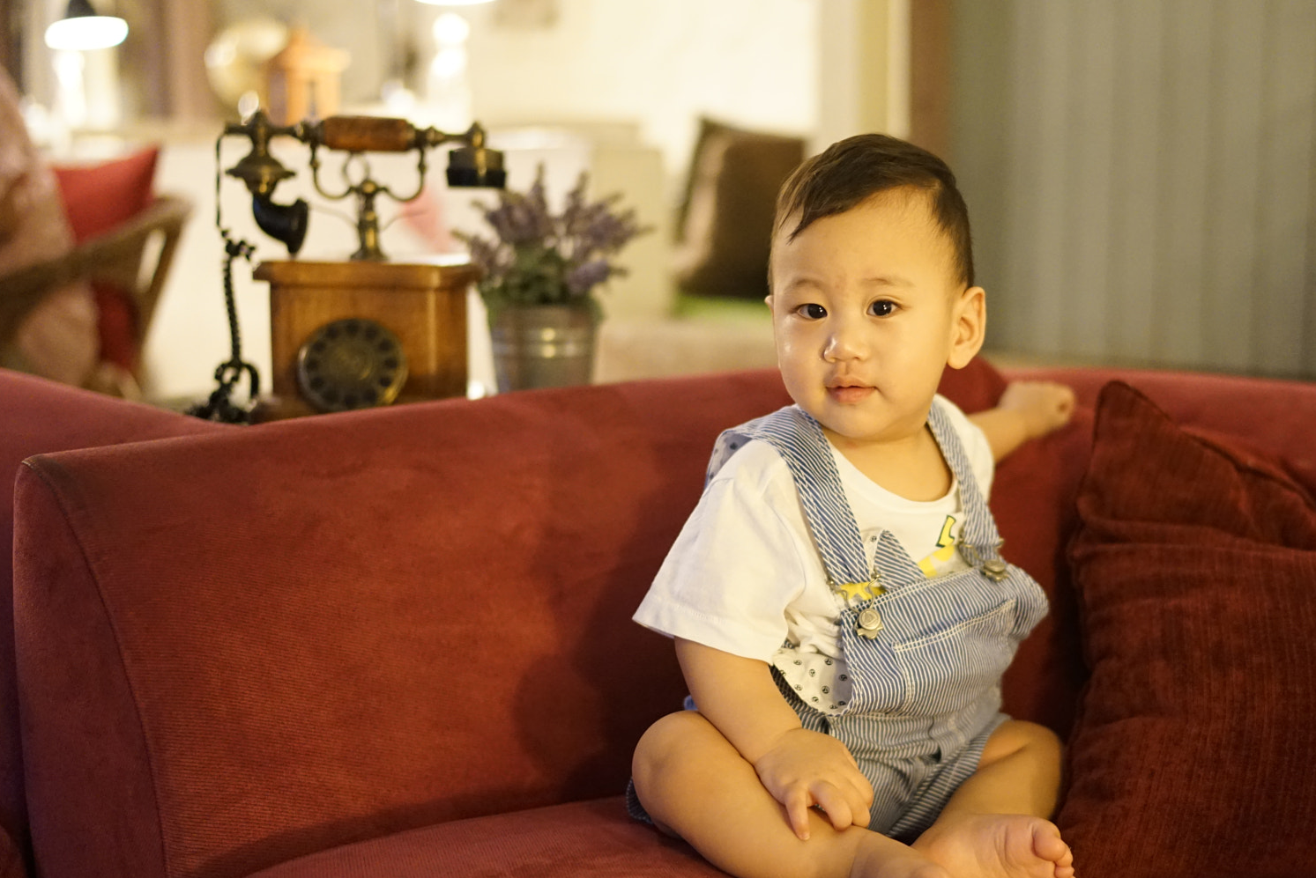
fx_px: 1755
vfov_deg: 28.1
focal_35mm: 48
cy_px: 489
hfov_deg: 40.6
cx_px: 882
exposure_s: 1/200
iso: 3200
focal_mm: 35
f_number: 1.4
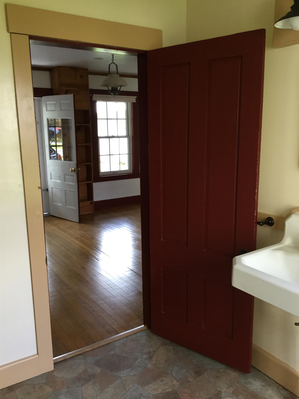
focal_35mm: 31
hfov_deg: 45.4
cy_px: 200
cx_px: 150
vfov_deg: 58.4
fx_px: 357
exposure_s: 1/30
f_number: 2.4
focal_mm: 3.3
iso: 50
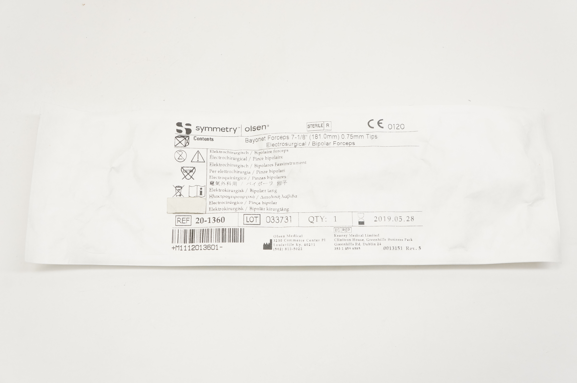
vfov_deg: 28.9
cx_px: 288
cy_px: 192
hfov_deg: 42.4
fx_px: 744
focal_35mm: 46
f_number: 7.1
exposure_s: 1/100
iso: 800
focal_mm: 31
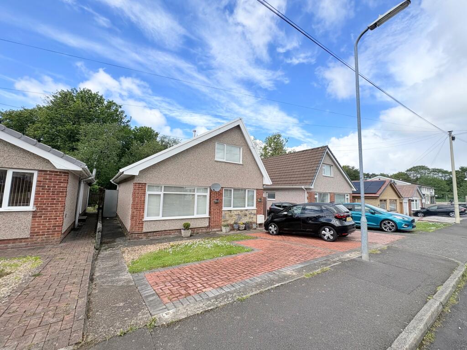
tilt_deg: +7.0
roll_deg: -1.3
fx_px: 189
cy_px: 175
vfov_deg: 85.7
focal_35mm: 14
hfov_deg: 102.1
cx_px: 234
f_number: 2.2
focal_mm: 2.22
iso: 40
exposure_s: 1/1536
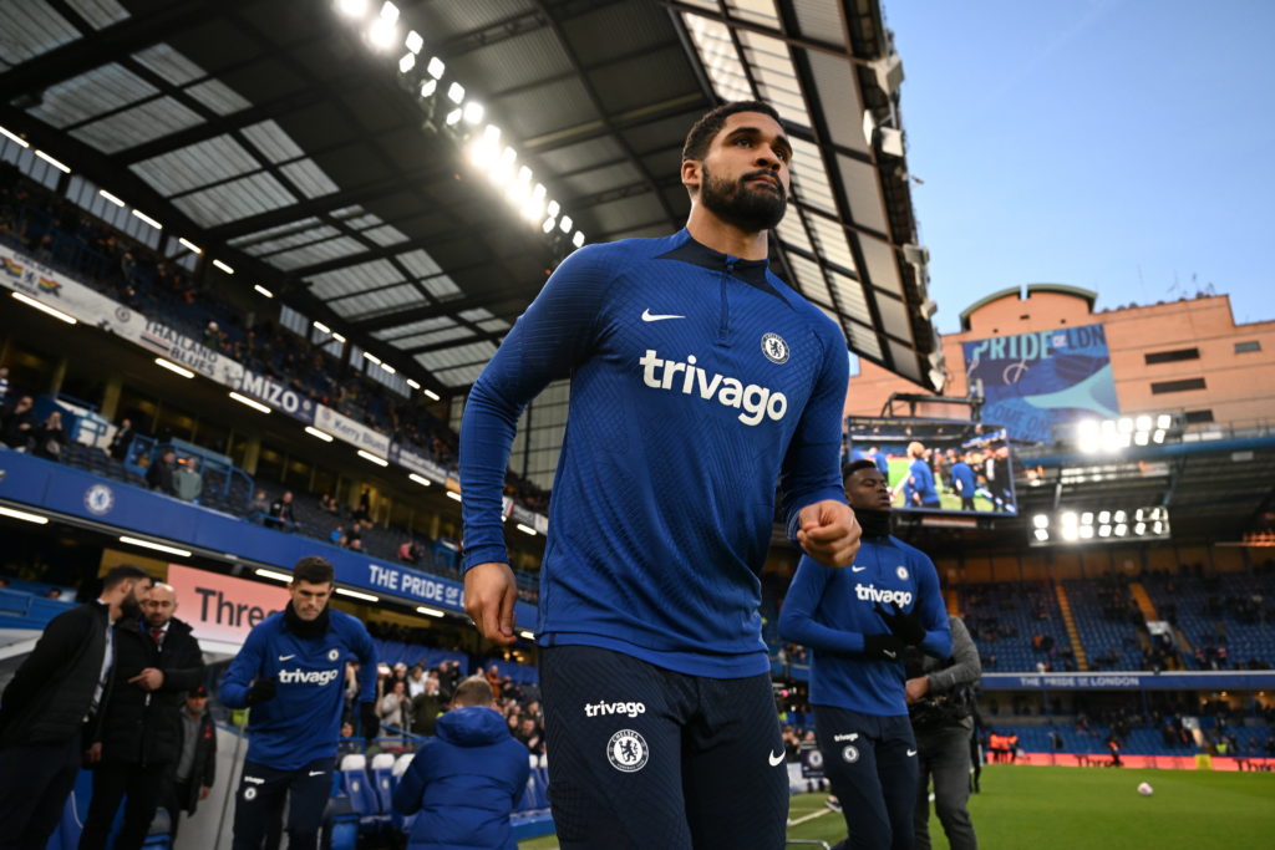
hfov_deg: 73.7
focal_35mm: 24
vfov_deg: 53.1
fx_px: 850
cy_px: 425
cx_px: 638
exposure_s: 1/1000
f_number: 3.5
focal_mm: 24
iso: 1600
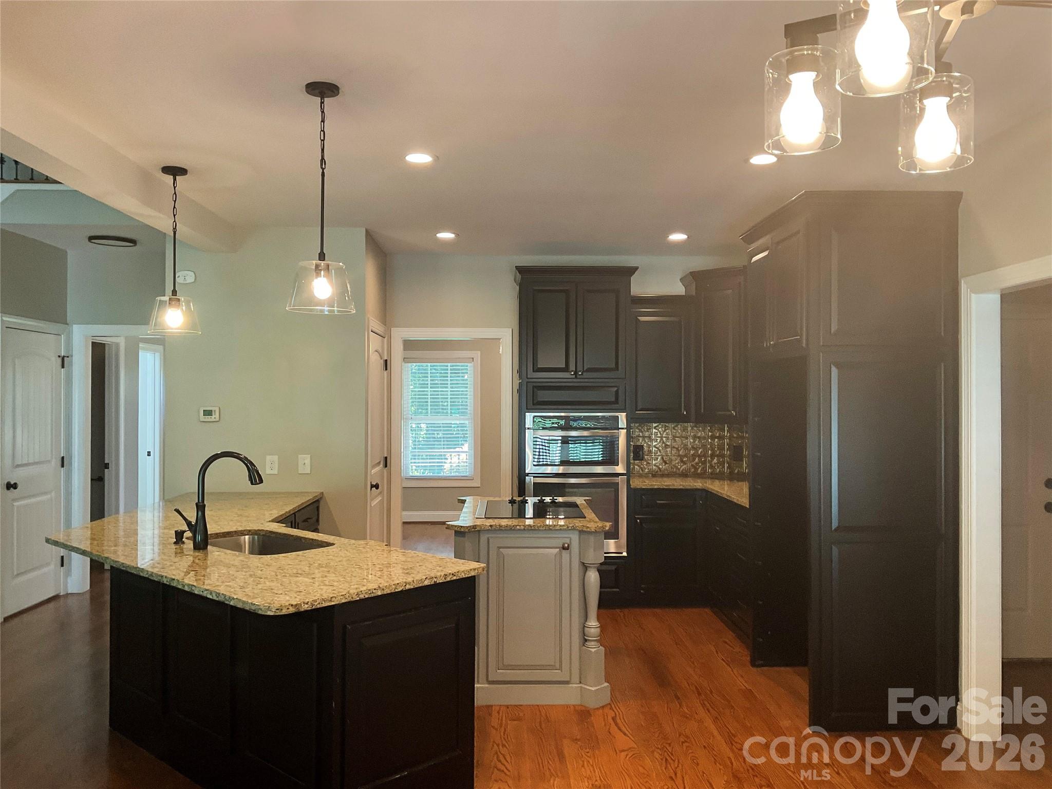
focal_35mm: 29
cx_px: 526
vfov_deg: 48.2
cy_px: 394
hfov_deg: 61.7
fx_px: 881
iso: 100
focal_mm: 3
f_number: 1.8
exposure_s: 1/60
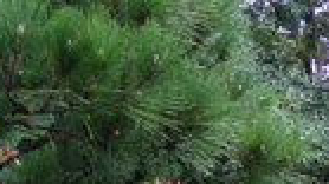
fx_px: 1142
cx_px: 462
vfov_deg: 9.1
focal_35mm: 131
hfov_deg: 15.4
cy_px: 210
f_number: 2.8
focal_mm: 6.1
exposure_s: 1/45
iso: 80
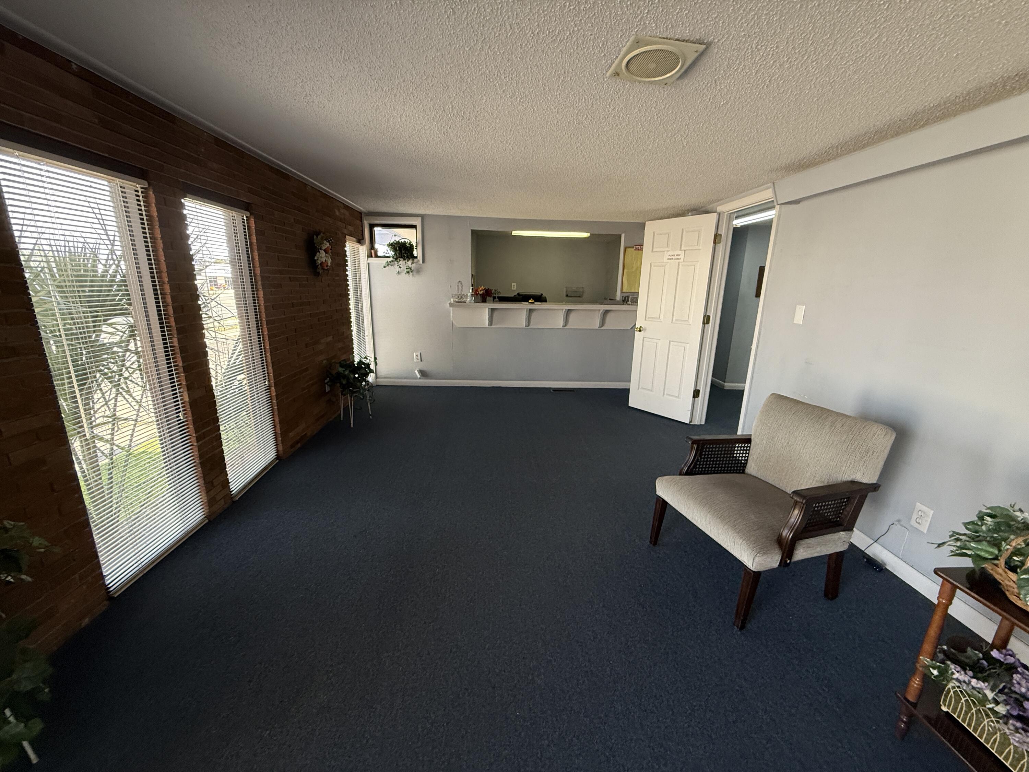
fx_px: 416
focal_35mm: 14
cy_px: 386
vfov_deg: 85.7
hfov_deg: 102.1
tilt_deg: -13.4
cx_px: 514
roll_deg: -0.9
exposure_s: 1/120
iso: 320
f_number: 2.2
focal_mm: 2.22
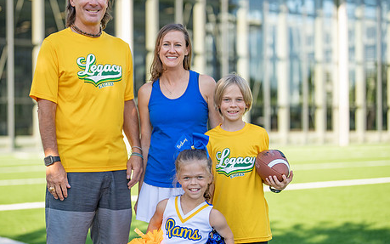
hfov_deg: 28.1
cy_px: 130
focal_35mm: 73
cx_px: 148
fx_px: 776
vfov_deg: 17.9
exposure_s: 1/3200
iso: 100
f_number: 1.2
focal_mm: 50
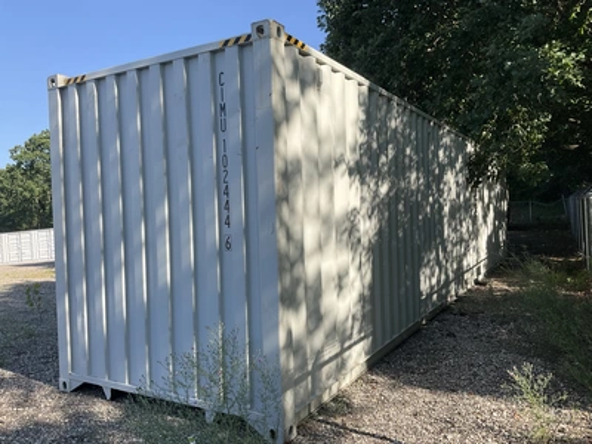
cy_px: 222
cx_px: 296
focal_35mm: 29
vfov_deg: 48.2
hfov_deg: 61.7
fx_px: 496
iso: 25
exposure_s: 1/816
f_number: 1.8
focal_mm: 3
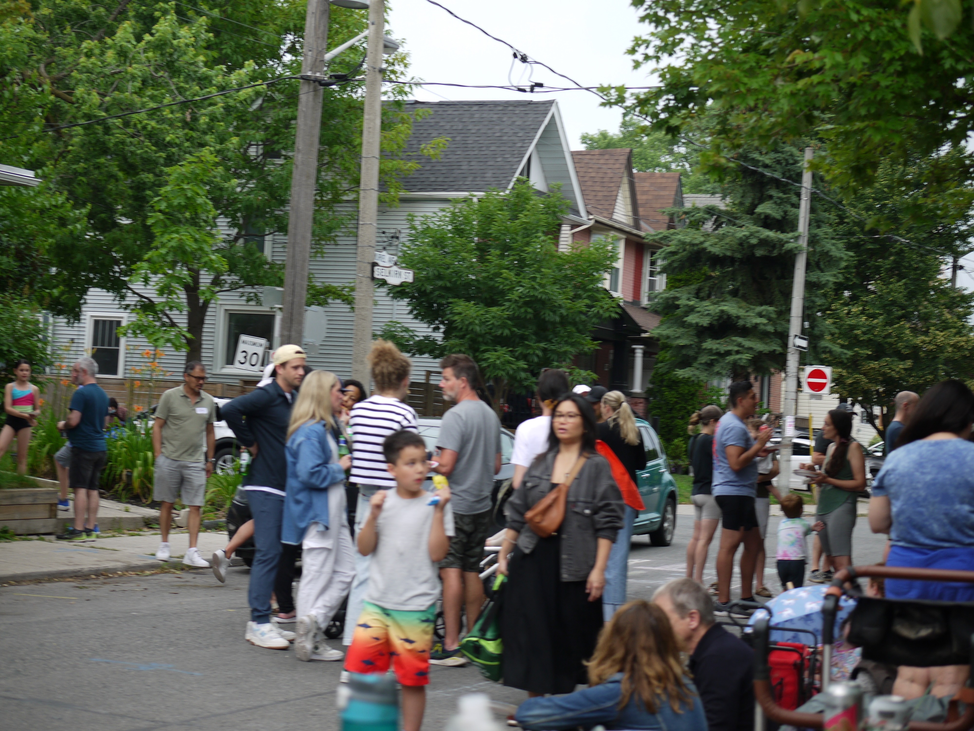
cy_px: 366
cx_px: 487
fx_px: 1970
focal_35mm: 70
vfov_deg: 21.0
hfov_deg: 27.8
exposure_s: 1/125
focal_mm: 35
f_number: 2.8
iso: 100
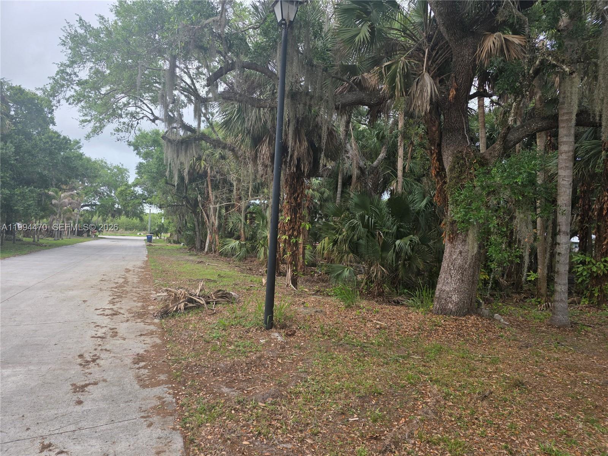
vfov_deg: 58.9
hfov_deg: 73.9
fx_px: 404
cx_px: 304
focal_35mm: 23
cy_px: 228
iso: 80
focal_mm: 6.3
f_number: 1.7
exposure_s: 1/180
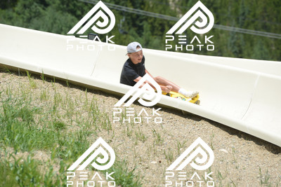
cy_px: 94
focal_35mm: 195
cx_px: 140
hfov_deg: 10.5
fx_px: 1523
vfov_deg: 7.0
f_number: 6.3
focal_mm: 195
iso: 200
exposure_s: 1/640
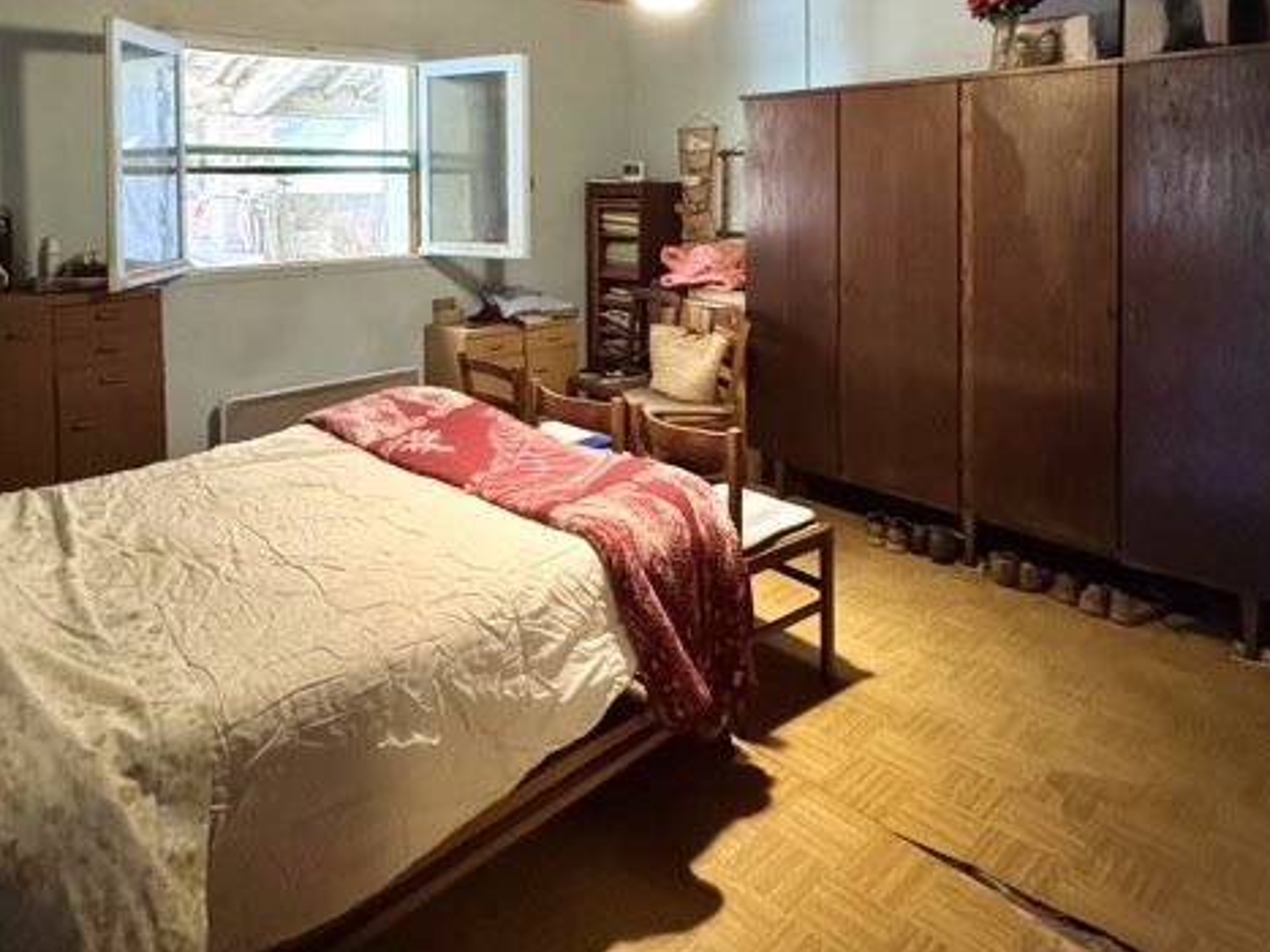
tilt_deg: -1.0
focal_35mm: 24
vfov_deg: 53.4
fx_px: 880
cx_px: 563
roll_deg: +0.9
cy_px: 204
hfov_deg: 71.4
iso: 1250
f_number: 2.2
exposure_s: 1/50
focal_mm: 2.22
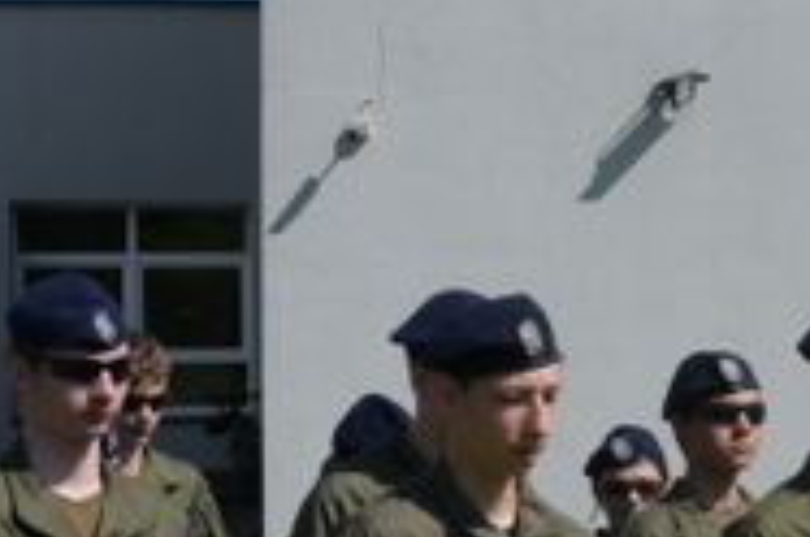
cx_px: 918
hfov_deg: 11.2
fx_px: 4065
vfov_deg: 7.5
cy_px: 602
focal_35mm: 181
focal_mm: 33
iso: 100
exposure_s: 1/200
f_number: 11
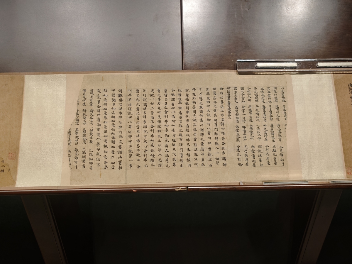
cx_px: 176
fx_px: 305
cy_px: 132
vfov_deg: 46.8
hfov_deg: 60.0
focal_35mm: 30
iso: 800
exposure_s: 1/45.9
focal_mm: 8.72
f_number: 1.63
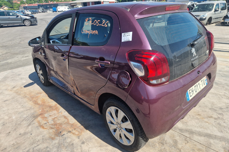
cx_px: 114
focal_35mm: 24
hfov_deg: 73.7
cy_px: 73
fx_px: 153
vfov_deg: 53.1
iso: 50
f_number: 1.8
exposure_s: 1/909
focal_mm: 5.4
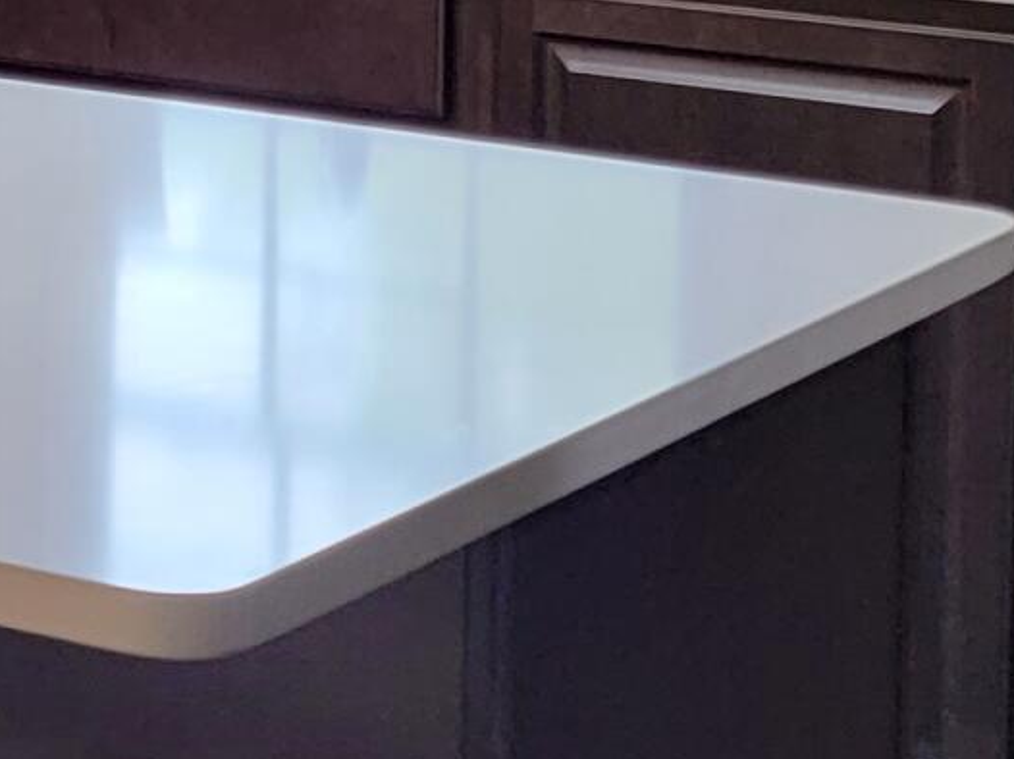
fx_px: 4011
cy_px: -331
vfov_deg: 10.5
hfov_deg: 13.2
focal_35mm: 137
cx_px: -694
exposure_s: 1/120
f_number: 1.8
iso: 200
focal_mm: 6.7
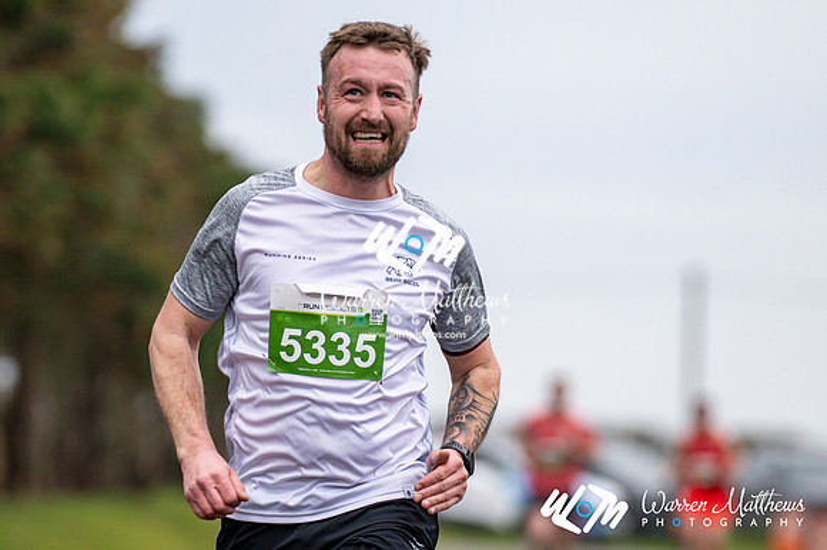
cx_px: 414
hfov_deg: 7.1
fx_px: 6704
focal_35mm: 292
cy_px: 275
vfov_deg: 4.7
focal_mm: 195
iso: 360
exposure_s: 1/1600
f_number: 2.8
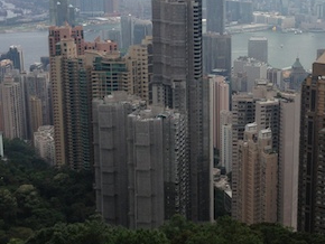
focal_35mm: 66
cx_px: 267
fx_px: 620
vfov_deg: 22.2
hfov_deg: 28.6
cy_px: 83
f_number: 2.4
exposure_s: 1/1205
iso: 50
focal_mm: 4.13
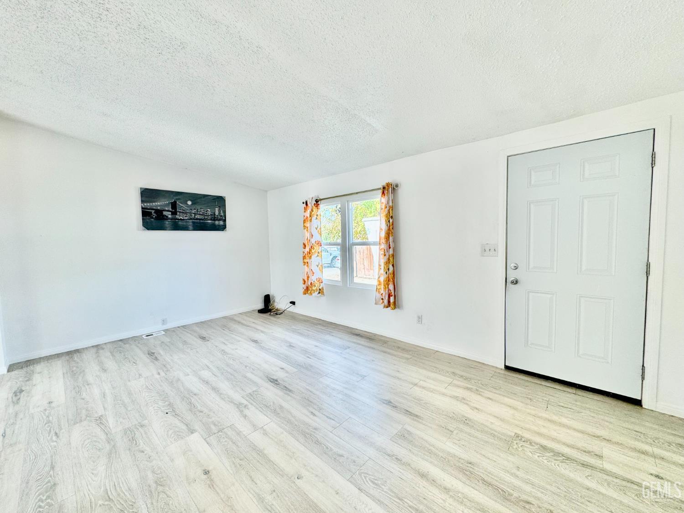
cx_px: 342
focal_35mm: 14
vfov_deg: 85.7
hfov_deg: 102.1
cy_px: 256
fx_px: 277
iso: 50
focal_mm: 2.22
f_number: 2.2
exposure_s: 1/120
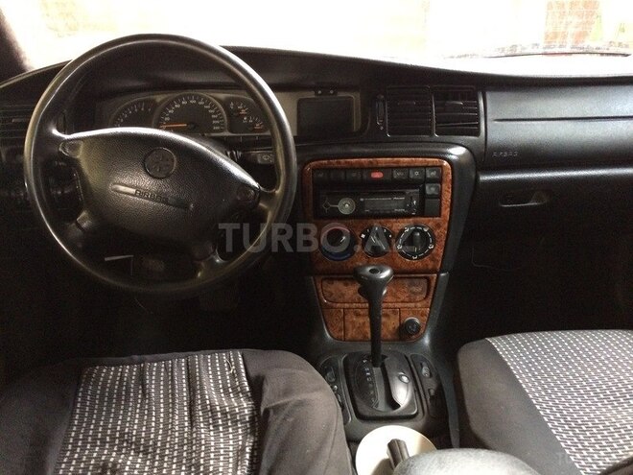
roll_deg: +1.0
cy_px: 238
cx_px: 316
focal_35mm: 29
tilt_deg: -19.7
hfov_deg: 61.7
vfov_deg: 48.2
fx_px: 530
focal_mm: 4.15
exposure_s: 1/17
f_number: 2.2
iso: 400
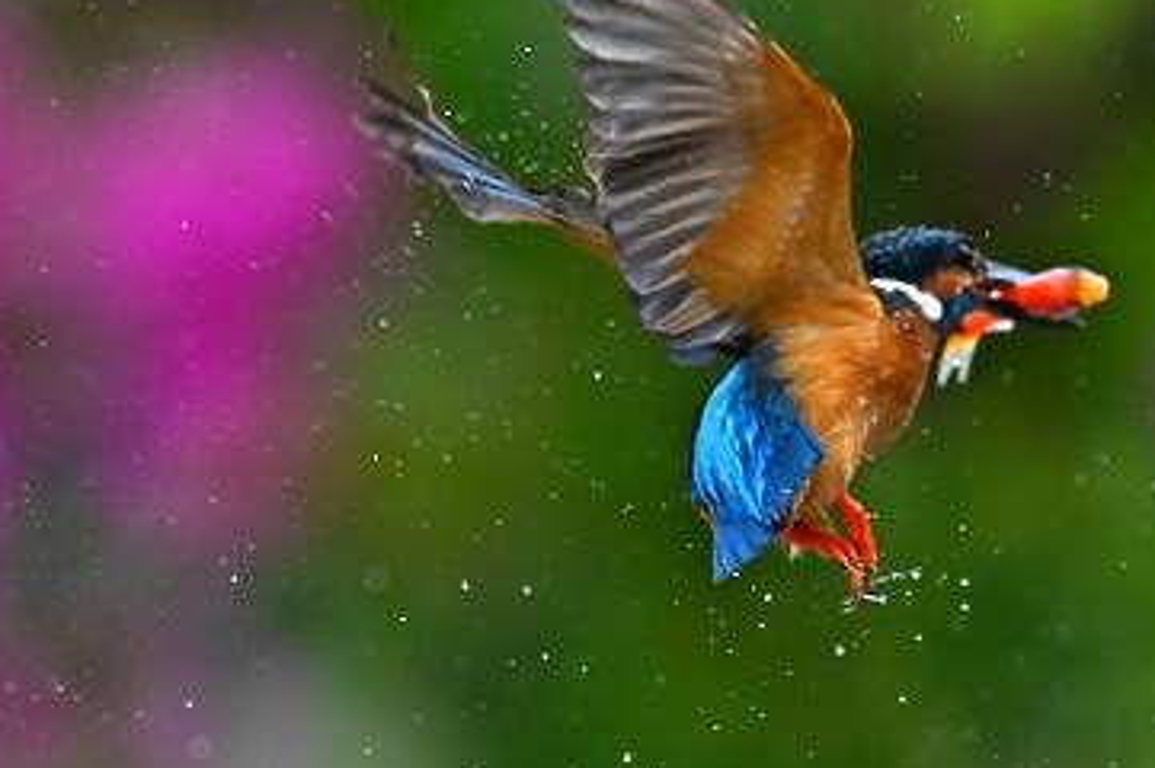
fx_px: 38400
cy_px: 579
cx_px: 819
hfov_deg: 1.7
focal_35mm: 1198
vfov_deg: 1.1
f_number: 8
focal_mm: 600
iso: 800
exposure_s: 1/5000
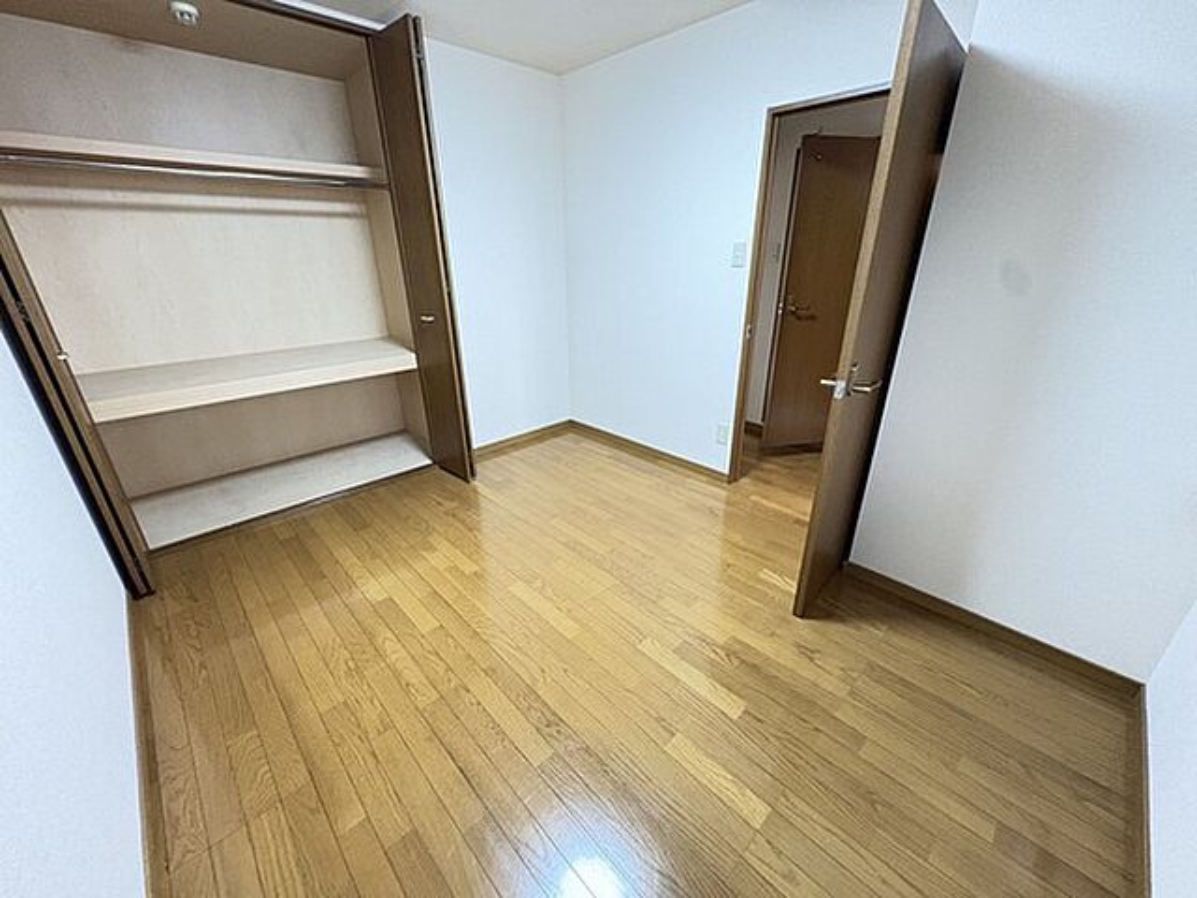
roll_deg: +1.2
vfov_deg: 85.7
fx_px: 484
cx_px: 598
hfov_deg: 102.1
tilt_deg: -23.0
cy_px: 449
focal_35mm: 14
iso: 640
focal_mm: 2.22
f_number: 2.2
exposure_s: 1/60
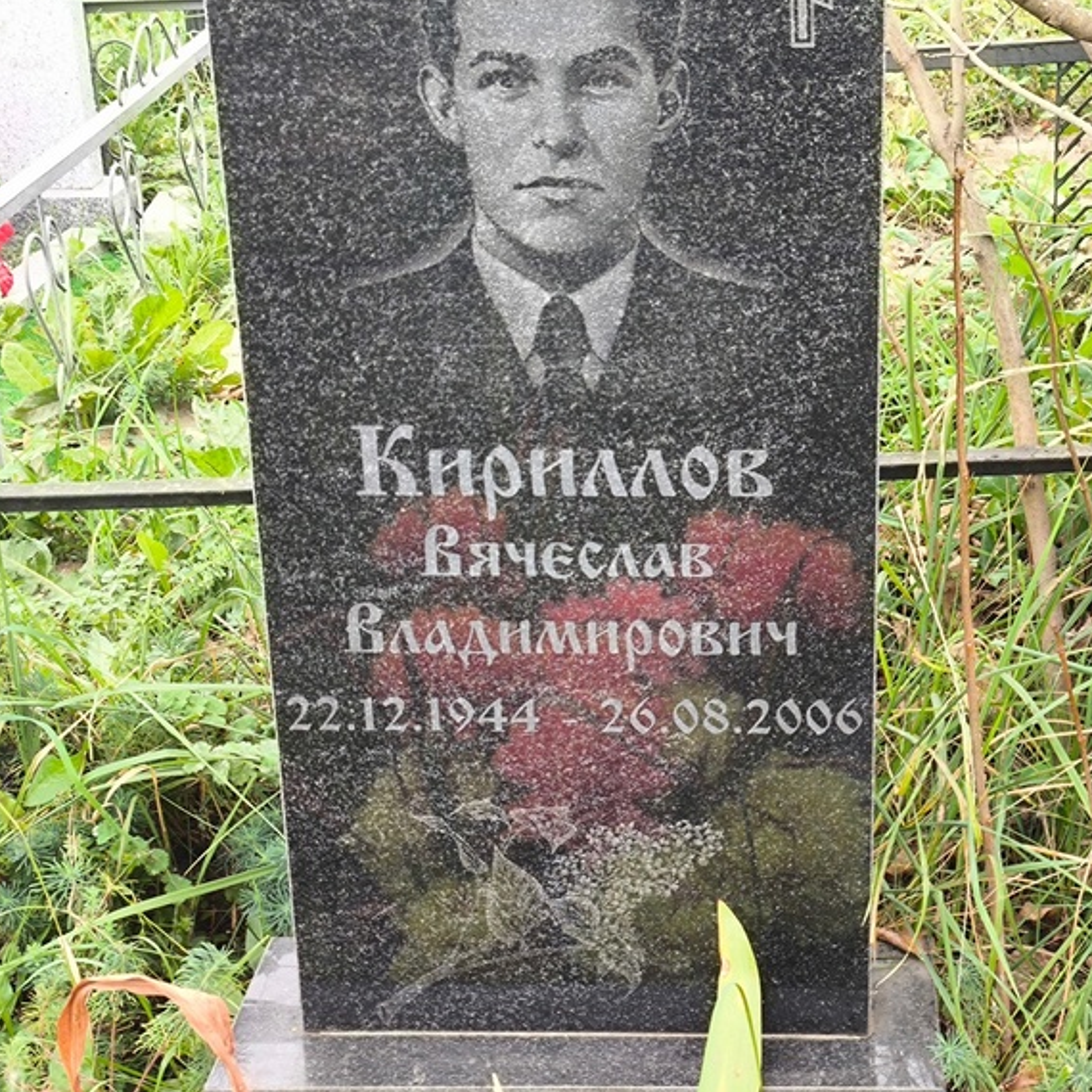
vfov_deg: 27.7
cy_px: 535
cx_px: 744
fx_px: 2213
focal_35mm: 62
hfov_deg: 27.5
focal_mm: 4.71
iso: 64
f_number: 1.7
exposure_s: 1/60
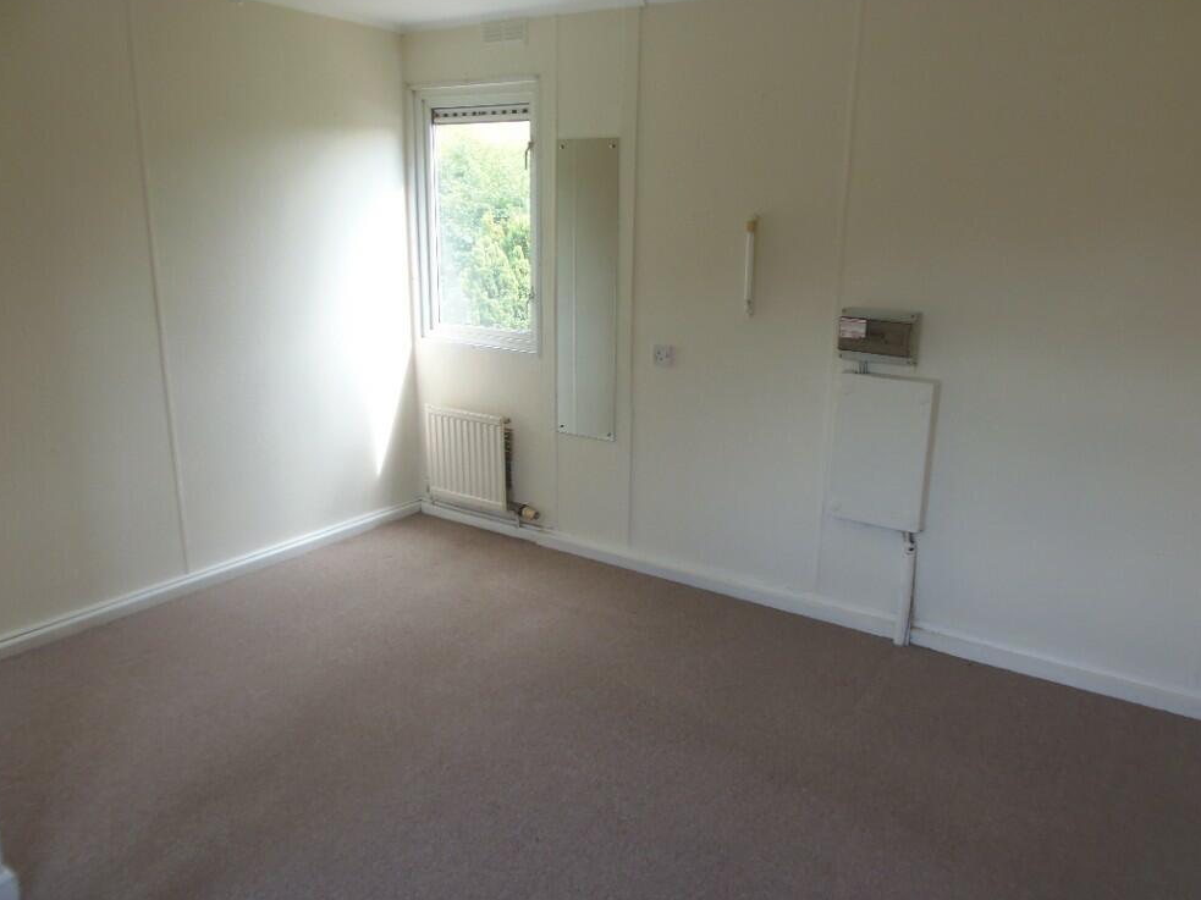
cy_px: 452
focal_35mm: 25
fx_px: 867
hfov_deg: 69.4
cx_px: 597
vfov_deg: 54.9
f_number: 2.9
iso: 64
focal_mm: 4.3
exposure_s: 1/40
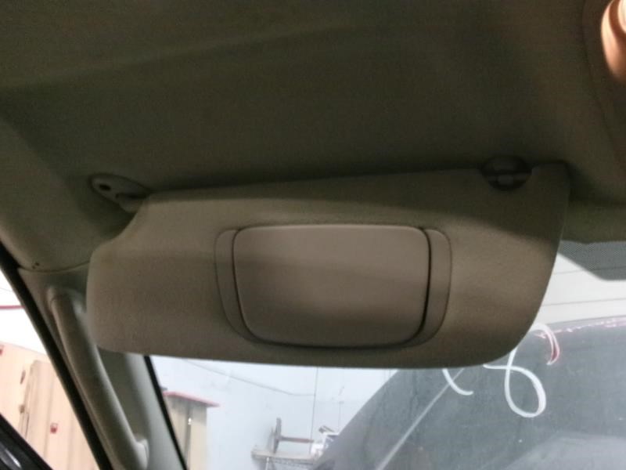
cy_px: 235
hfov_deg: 43.9
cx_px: 313
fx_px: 778
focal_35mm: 43
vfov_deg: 33.6
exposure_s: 1/20
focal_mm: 7.8
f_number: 4.7
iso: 1600
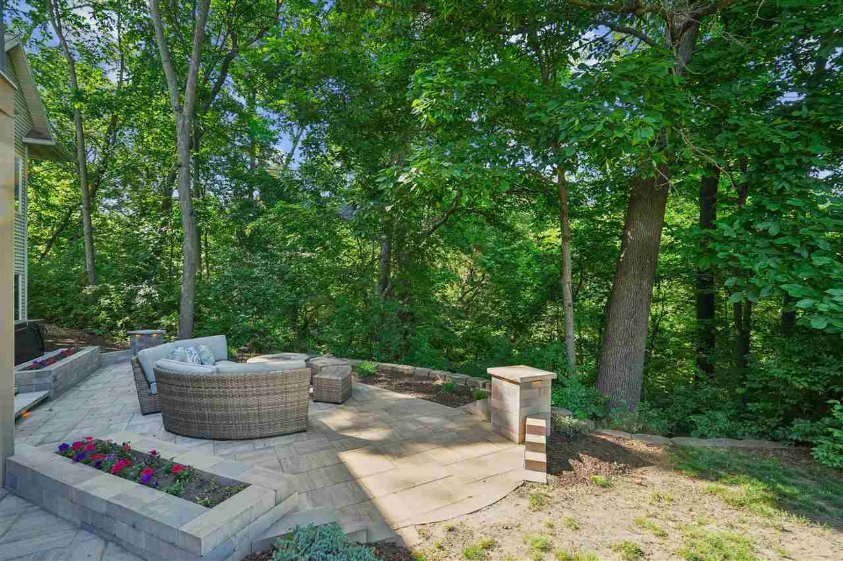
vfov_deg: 73.7
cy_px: 280
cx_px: 422
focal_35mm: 16
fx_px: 375
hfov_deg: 96.7
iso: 400
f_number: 10
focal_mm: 16
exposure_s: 1/40
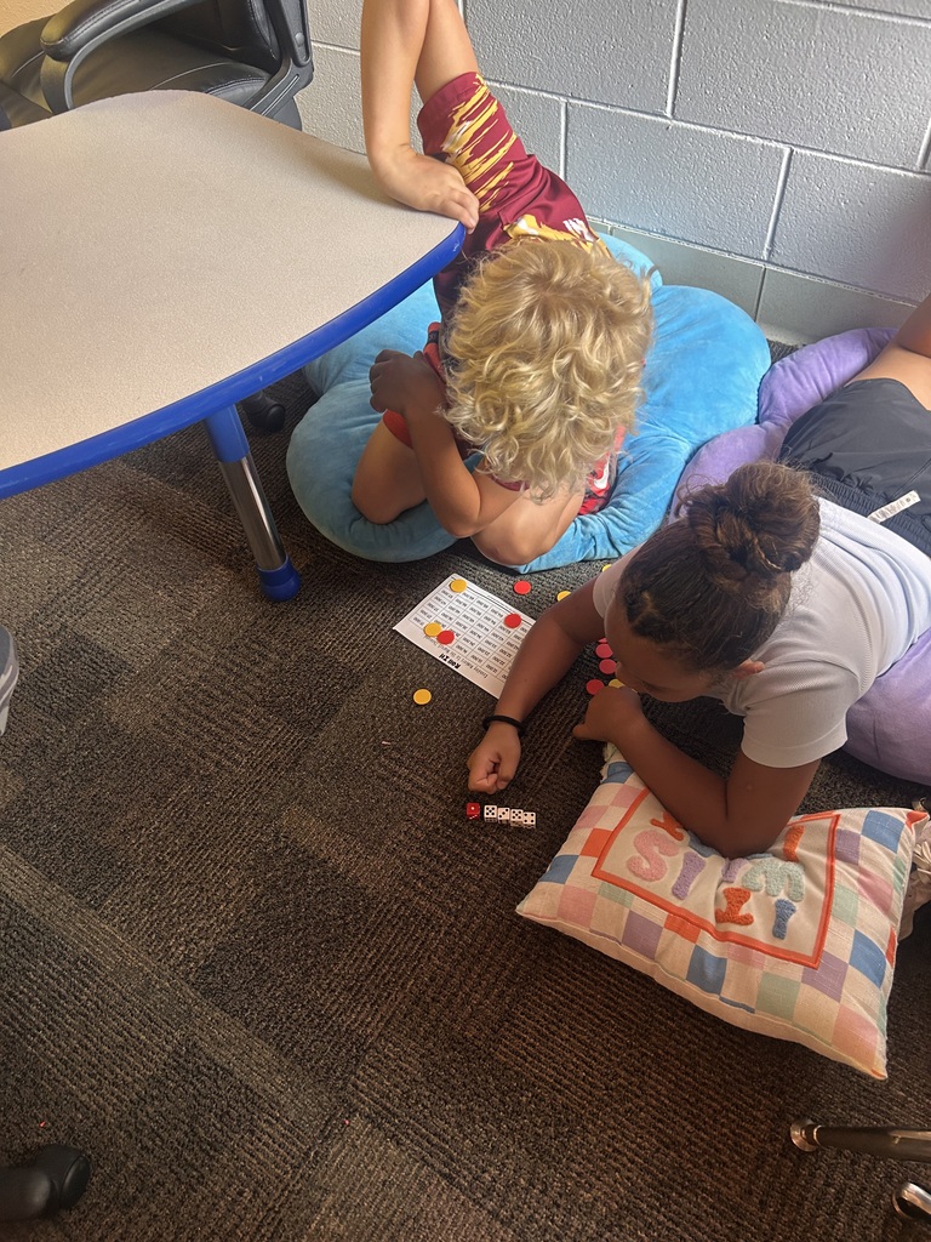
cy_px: 621
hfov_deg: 53.1
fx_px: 932
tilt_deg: -51.9
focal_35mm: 26
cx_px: 466
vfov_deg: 67.3
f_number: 1.5
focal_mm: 5.7
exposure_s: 1/60
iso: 200
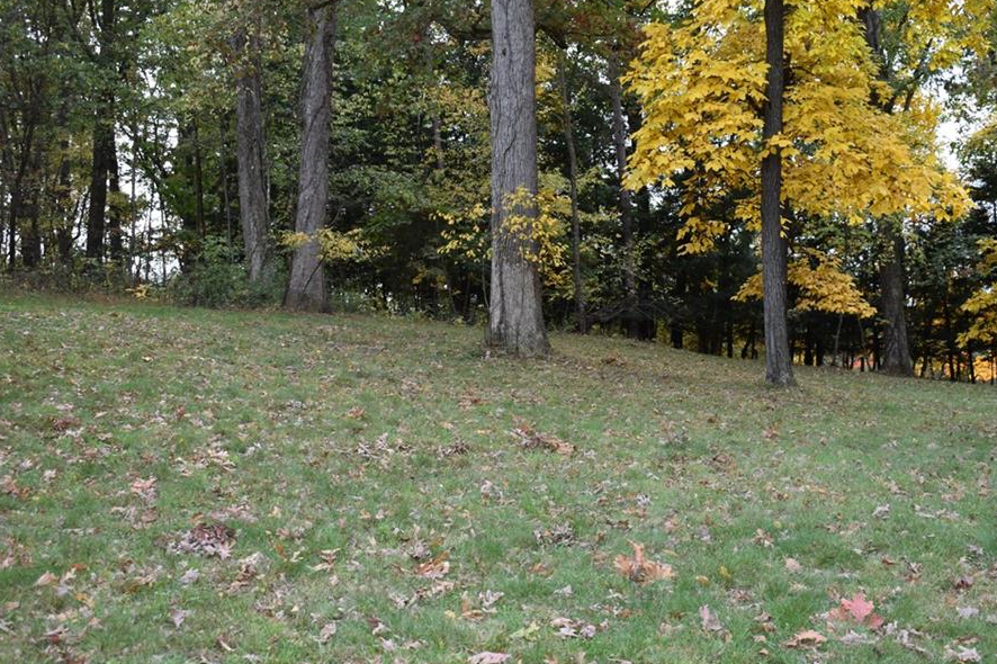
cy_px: 317
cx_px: 563
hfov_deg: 38.1
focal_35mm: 52
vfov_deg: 26.0
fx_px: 1439
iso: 400
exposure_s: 1/125
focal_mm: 30
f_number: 5.6
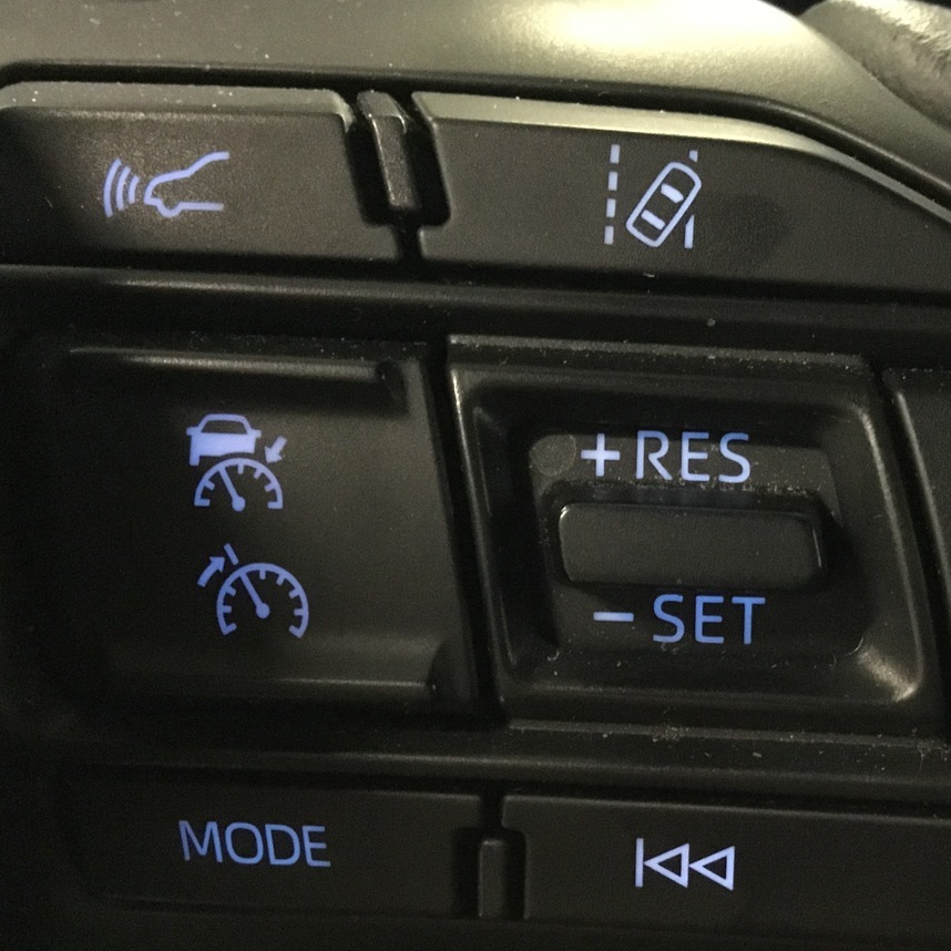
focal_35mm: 46
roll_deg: -0.8
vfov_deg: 36.7
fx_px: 1430
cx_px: 638
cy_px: 541
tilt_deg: -31.4
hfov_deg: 36.4
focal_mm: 3.3
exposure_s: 1/17
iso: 800
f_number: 2.4
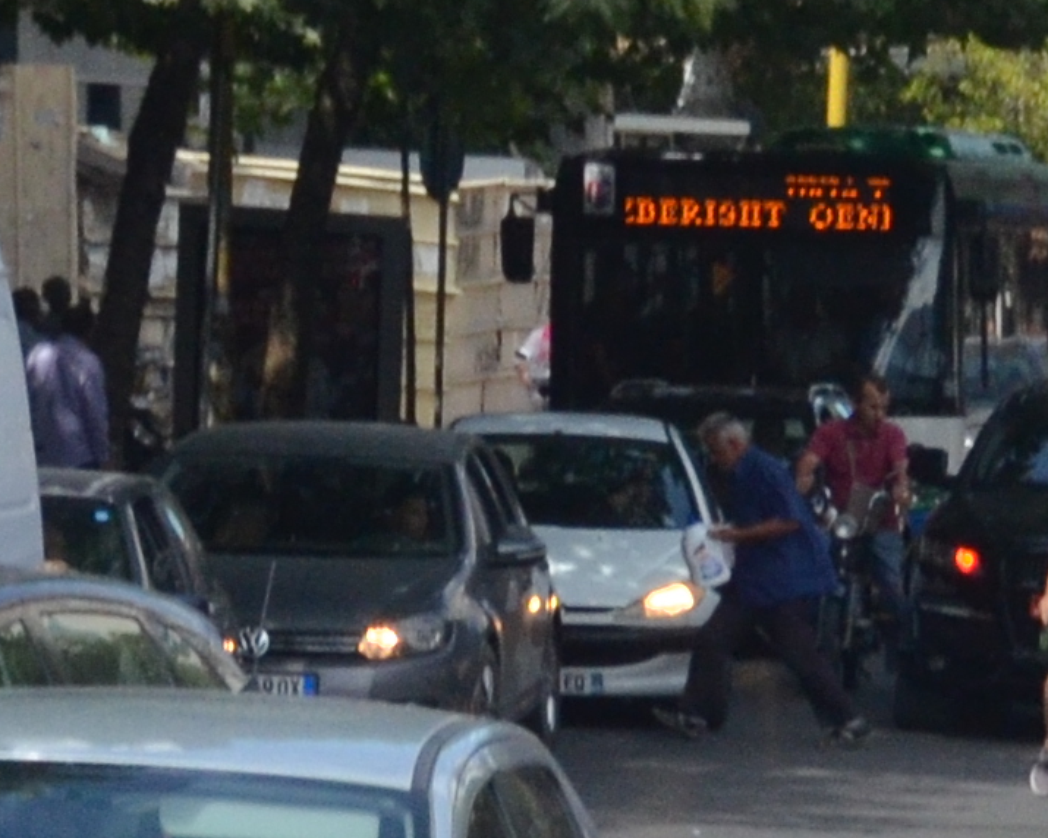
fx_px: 10205
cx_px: 2499
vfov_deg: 4.7
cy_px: 1256
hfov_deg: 5.7
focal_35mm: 329
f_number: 6.3
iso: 500
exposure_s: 1/320
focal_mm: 34
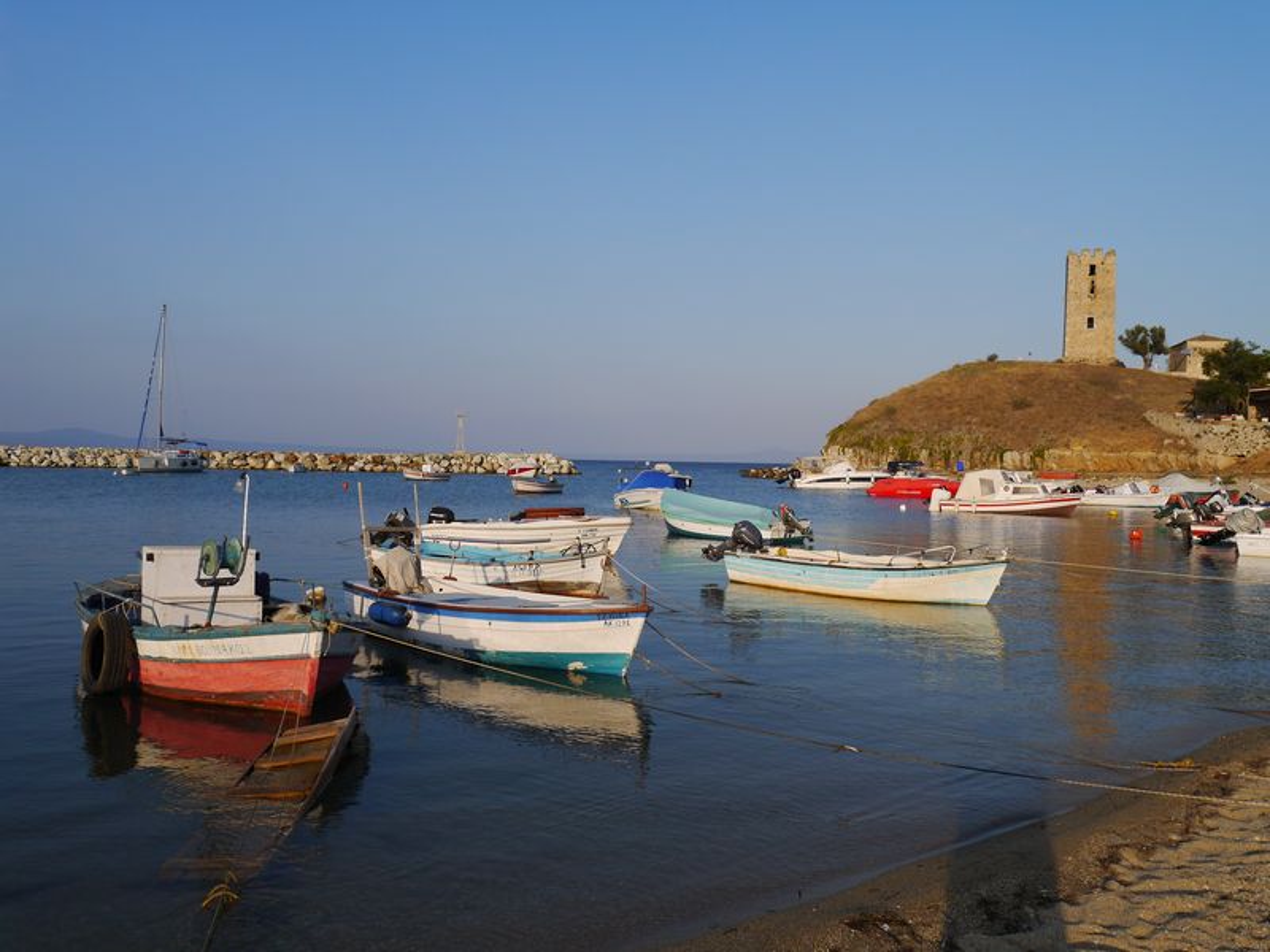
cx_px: 635
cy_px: 476
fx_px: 1101
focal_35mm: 30
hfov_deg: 60.0
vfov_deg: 46.8
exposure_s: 1/640
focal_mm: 15
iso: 160
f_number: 8
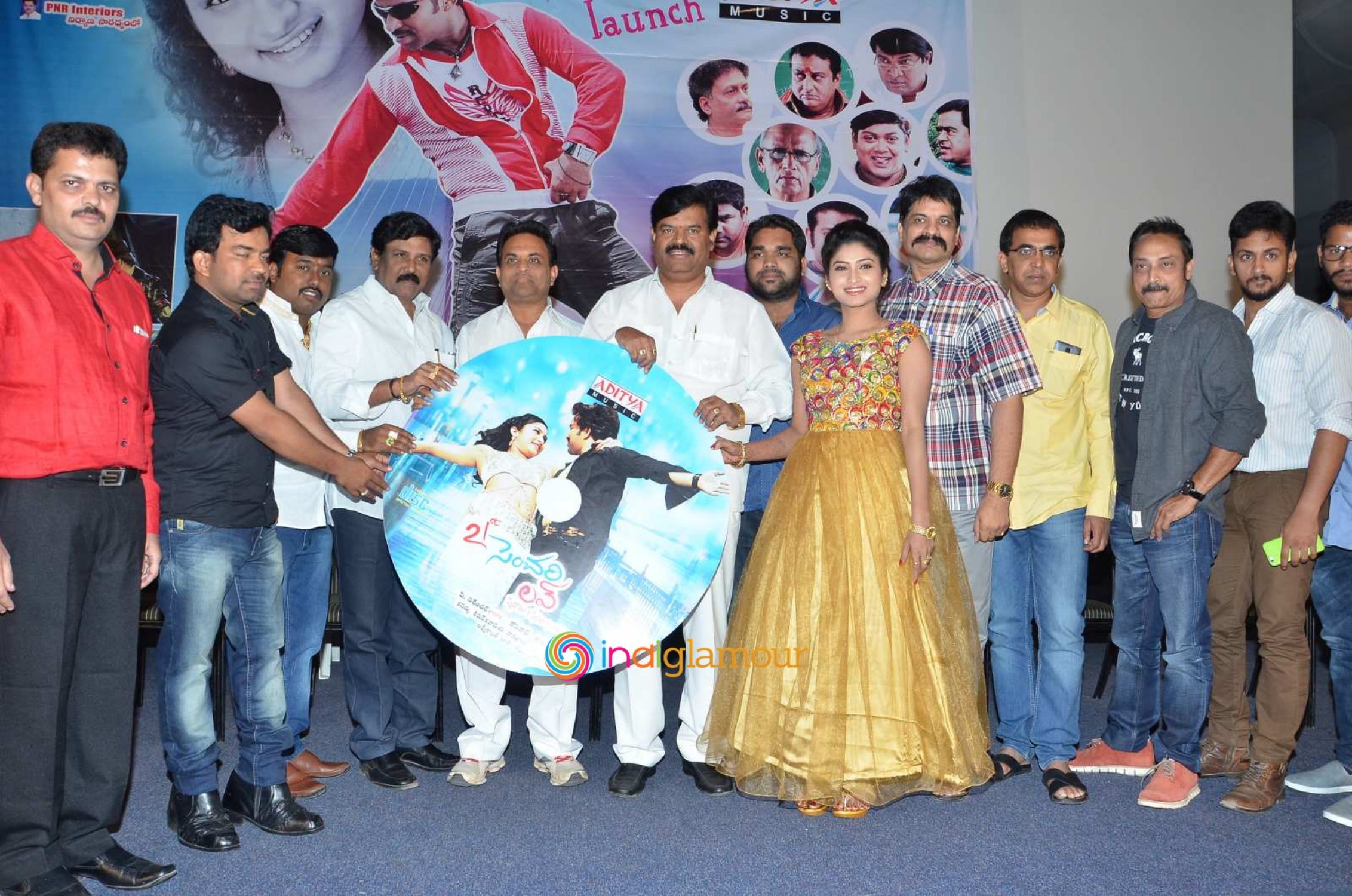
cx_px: 676
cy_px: 448
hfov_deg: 67.5
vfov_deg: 47.7
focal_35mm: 27
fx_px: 1012
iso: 800
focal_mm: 18
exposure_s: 1/125
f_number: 5.6
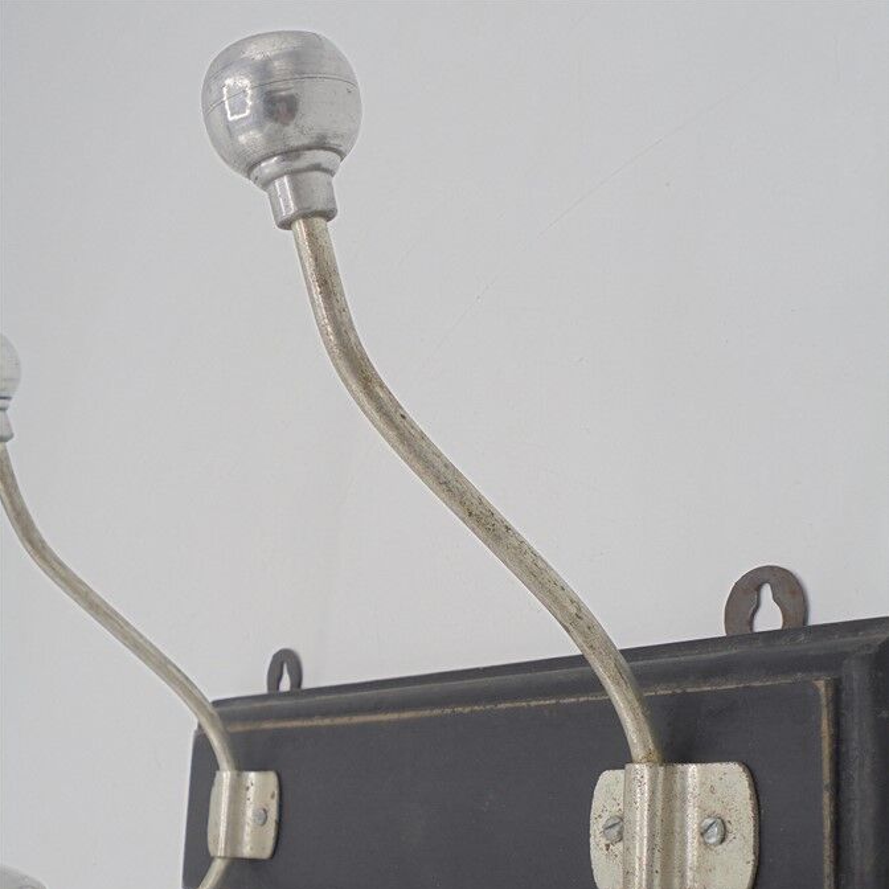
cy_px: 593
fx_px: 1308
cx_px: 444
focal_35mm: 45
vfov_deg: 37.2
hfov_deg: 37.6
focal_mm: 6.9
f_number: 4.2
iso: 100
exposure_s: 1/250
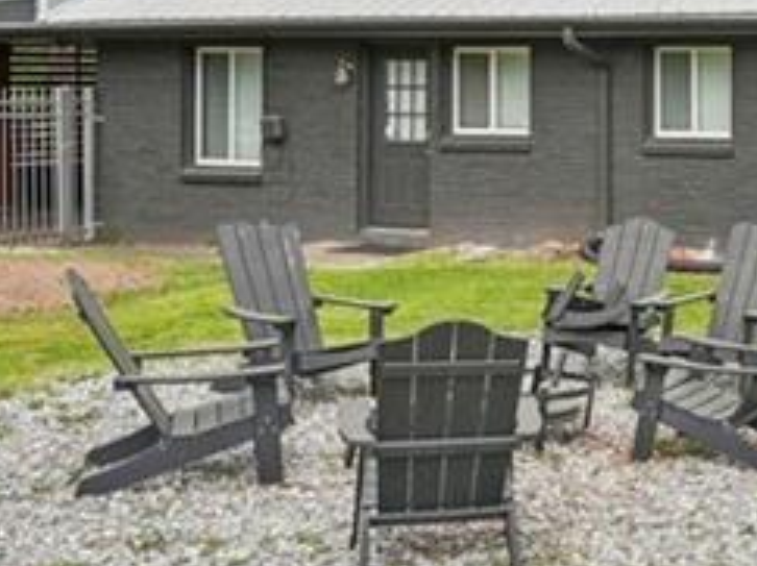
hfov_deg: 28.0
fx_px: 1245
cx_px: 985
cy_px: 114
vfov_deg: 25.2
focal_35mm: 57
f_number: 8
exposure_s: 1/125
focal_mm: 14
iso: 100
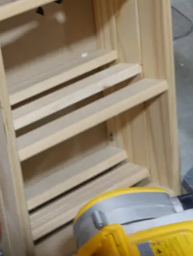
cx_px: 19
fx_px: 535
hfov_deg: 20.1
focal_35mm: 72
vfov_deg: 24.4
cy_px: -55
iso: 320
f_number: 3.5
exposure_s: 1/60
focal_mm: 14
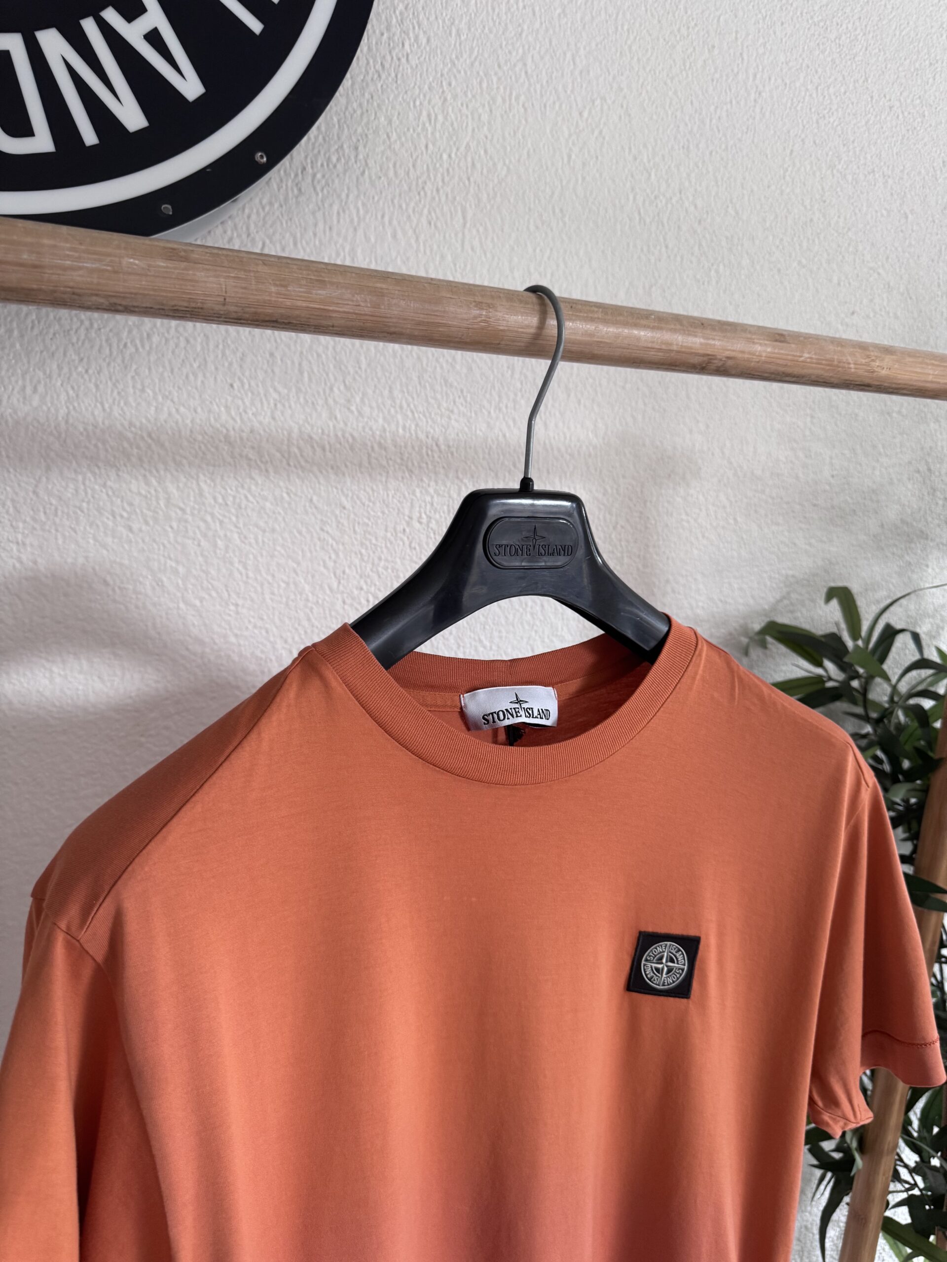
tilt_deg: -5.7
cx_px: 474
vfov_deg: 71.6
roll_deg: -1.0
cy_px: 631
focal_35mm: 24
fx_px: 875
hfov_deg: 56.8
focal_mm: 6.76
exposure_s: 1/49
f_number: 1.78
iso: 250
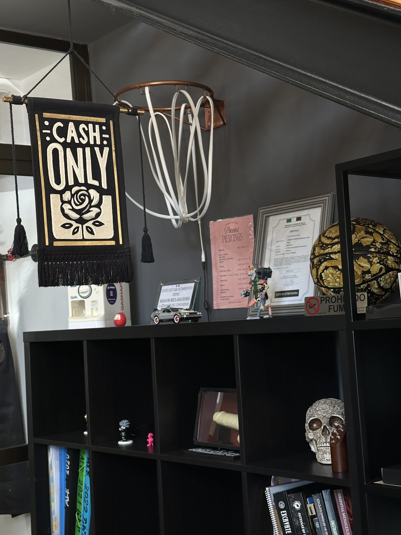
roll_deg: +3.1
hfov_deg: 26.5
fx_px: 849
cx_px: 179
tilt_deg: +3.2
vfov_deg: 34.9
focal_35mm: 55
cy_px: 281
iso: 50
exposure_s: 1/121
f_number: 1.78
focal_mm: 6.86
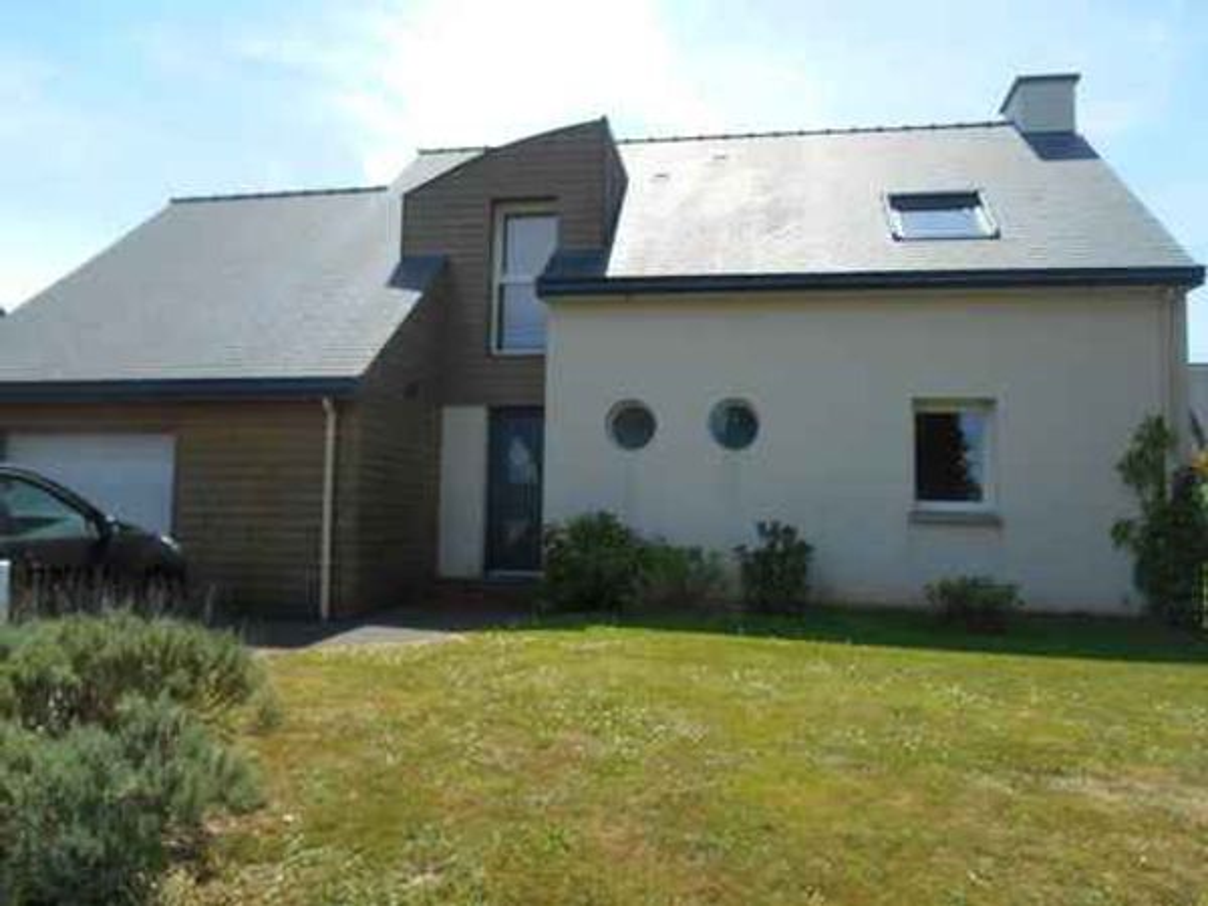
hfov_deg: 67.3
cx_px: 604
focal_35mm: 26
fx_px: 907
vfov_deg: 53.1
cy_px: 453
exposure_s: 1/640
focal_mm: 4.7
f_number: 3.4
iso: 80
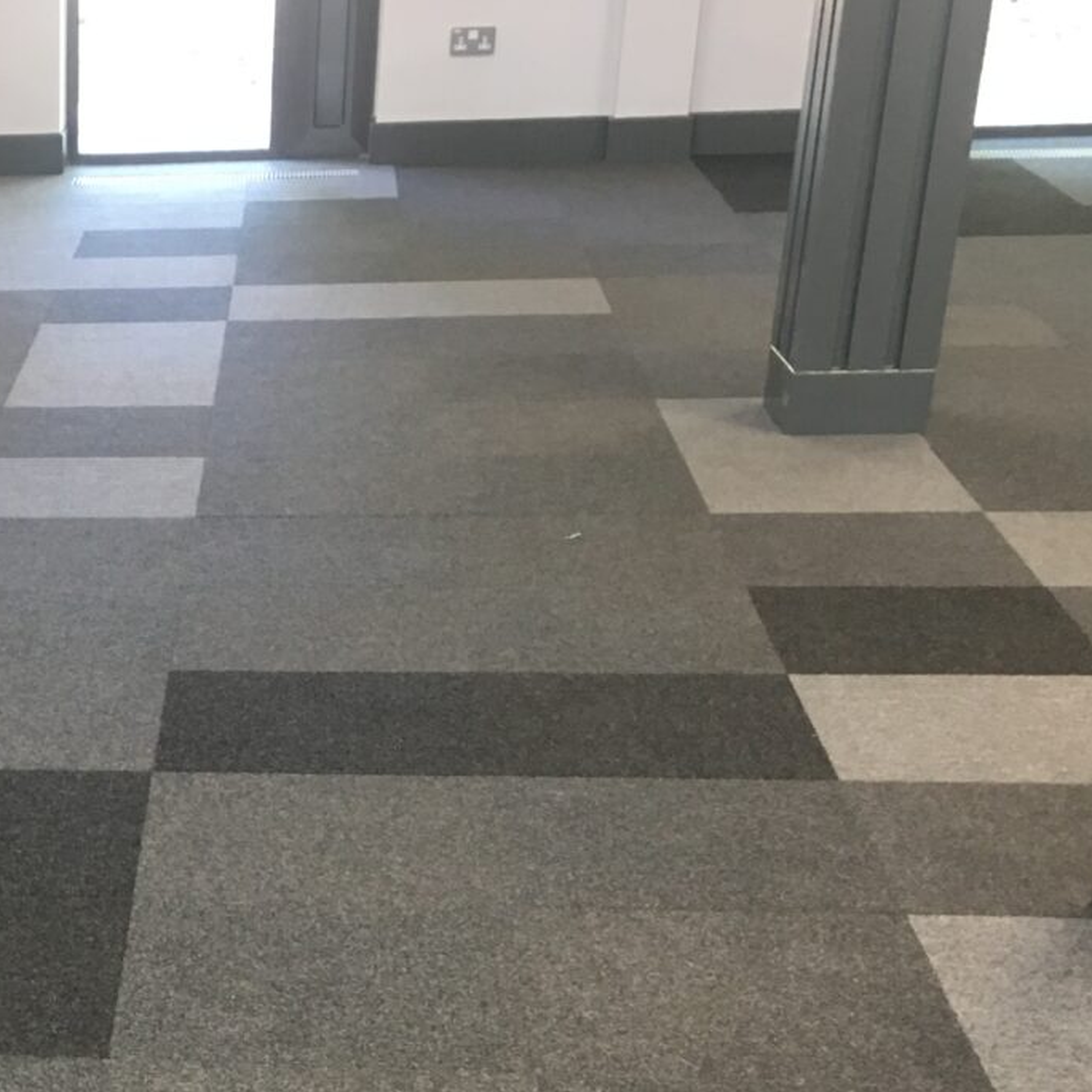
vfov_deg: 22.9
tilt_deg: -28.8
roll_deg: +2.5
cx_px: -196
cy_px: 1121
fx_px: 2570
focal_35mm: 72
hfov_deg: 22.3
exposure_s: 1/33
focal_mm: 4.15
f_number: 2.2
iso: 125
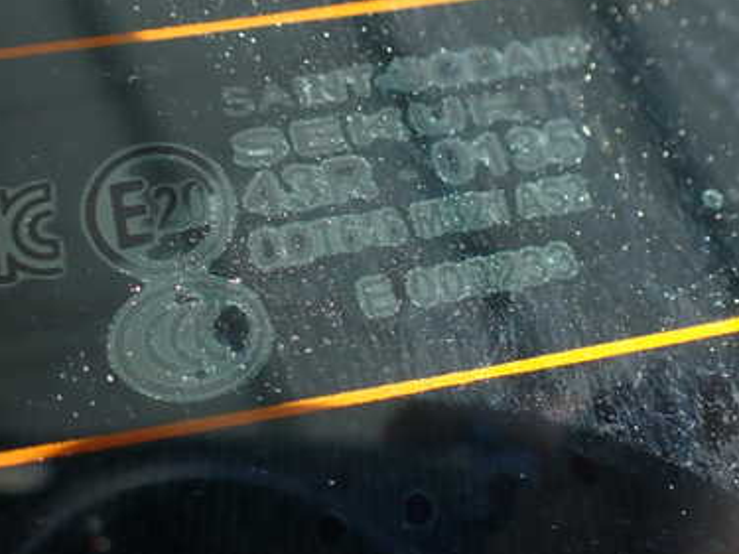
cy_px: 175
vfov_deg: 30.0
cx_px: 323
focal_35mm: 48
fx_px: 1024
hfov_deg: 39.6
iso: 160
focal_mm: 5.4
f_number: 2.3
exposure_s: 1/125
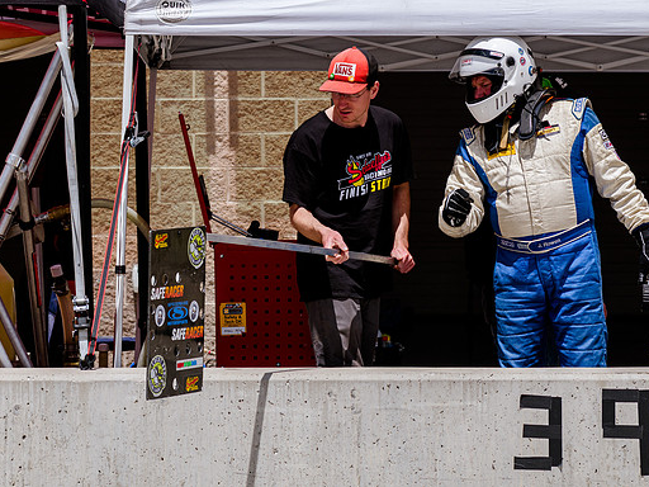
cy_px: 171
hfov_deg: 8.7
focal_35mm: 227
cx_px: 434
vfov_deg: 6.5
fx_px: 4256
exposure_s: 1/320
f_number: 7.1
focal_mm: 120
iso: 64
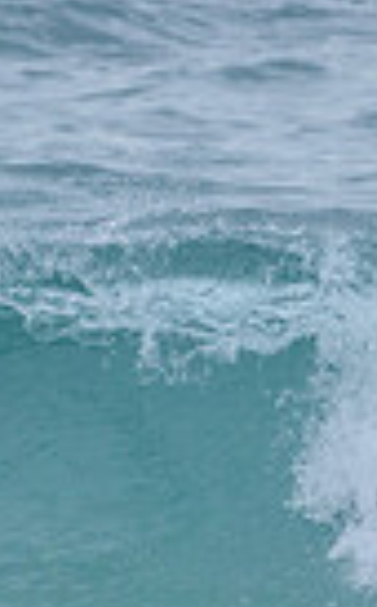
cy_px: 489
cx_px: 851
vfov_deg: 0.8
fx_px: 43827
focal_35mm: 2652
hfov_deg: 0.5
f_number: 5.6
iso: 720
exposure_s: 1/1250
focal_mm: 500
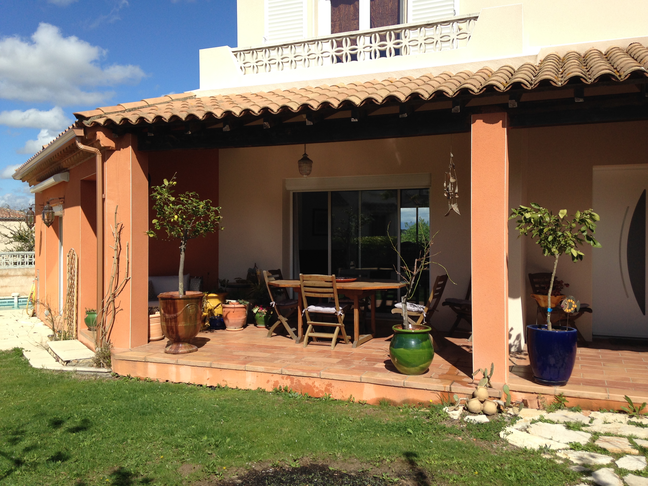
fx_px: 618
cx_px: 324
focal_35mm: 33
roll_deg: +0.9
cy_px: 243
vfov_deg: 42.9
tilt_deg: -1.8
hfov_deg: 55.4
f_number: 2.4
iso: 50
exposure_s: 1/1695
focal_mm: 4.12
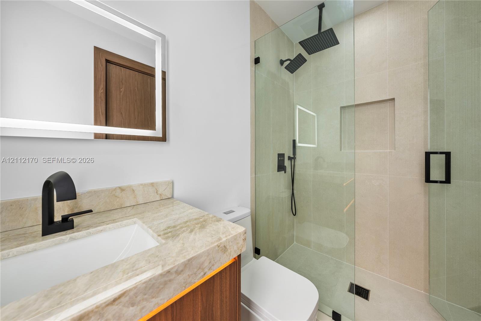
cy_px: 160
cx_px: 240
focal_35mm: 12
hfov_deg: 112.6
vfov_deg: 90.1
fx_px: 160
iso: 250
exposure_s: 1/15
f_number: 8
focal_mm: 12
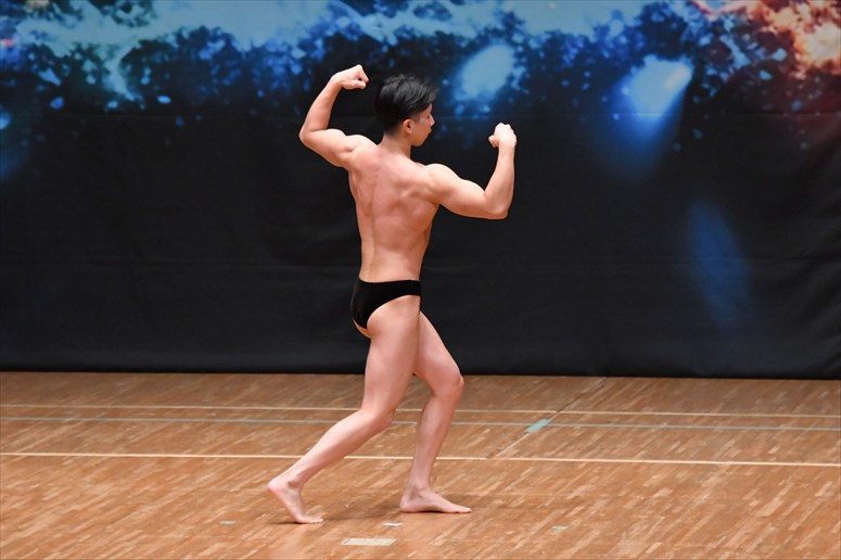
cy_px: 280
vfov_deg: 5.1
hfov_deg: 7.6
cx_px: 420
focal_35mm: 270
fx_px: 6305
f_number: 5.6
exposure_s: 1/400
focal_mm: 180
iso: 6400
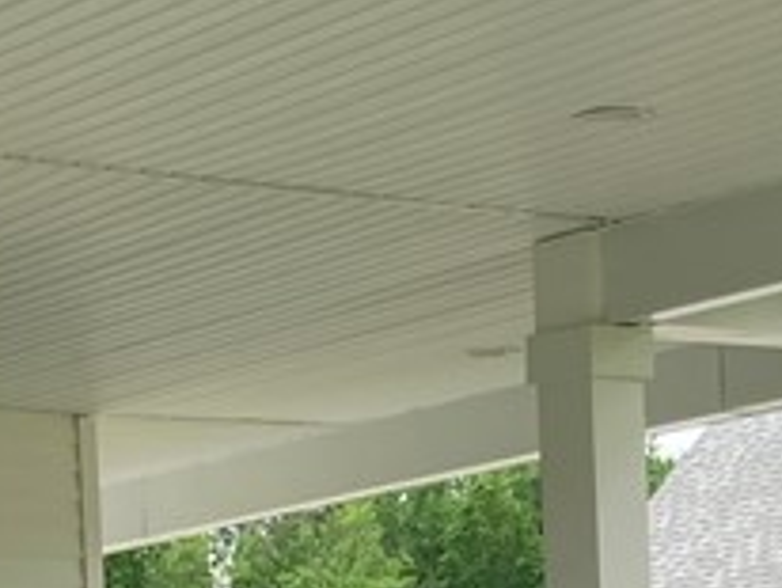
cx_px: -102
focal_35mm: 139
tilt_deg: -2.8
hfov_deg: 13.8
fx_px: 3144
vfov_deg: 9.9
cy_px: 1203
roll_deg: +3.9
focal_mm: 3.99
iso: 32
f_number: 1.8
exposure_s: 1/615
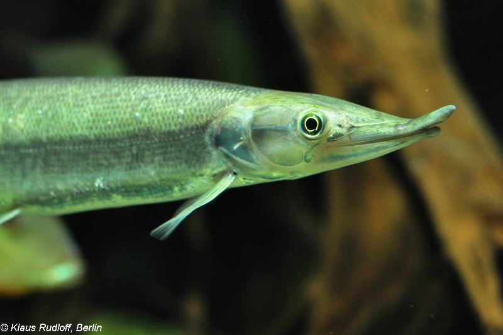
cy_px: 168
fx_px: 1048
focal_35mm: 75
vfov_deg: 18.2
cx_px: 252
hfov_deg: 27.0
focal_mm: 50
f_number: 3.2
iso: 800
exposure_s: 1/40
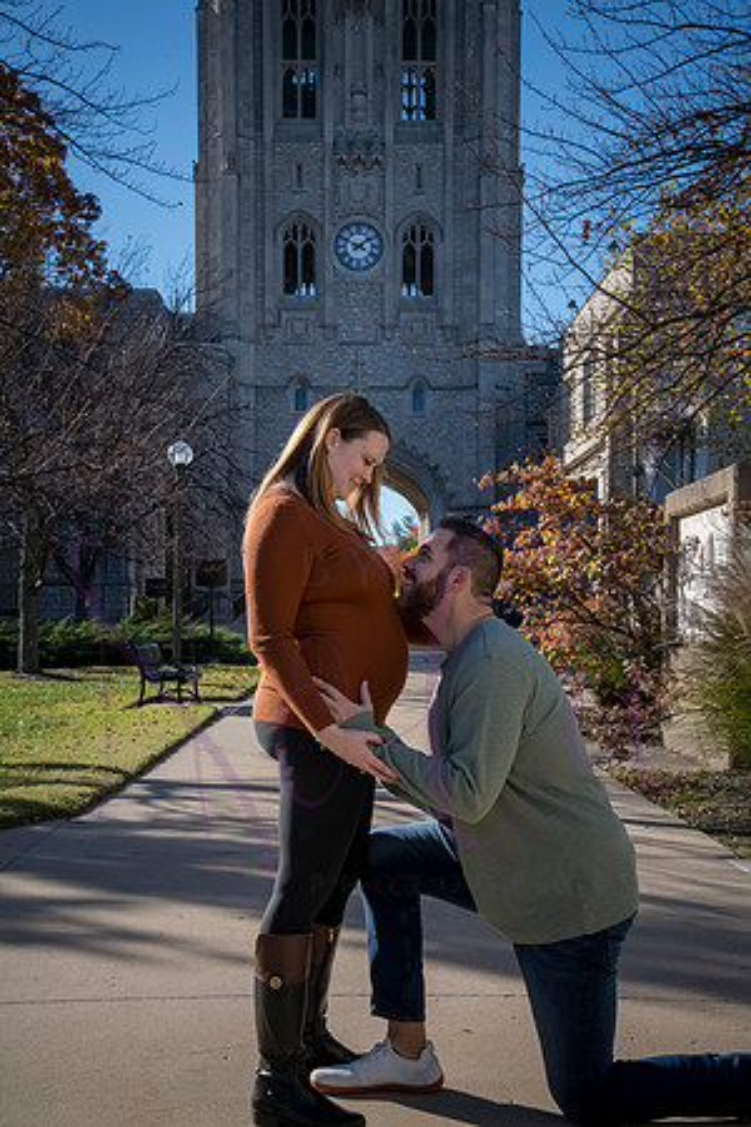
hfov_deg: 26.0
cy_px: 564
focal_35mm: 52
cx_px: 376
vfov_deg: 38.2
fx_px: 1627
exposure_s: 1/160
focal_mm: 52
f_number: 20
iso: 640
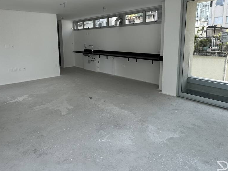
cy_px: 68
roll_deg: +1.2
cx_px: 110
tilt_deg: -9.9
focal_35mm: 26
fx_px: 171
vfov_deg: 52.7
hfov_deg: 67.3
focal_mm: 2.22
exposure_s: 1/312
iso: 40
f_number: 2.2
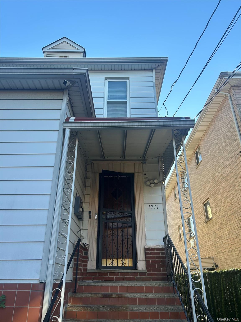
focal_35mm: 26
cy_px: 161
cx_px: 120
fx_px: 241
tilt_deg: +26.3
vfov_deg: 67.3
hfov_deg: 53.1
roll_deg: -0.8
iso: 50
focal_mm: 5.7
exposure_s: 1/674
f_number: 1.5
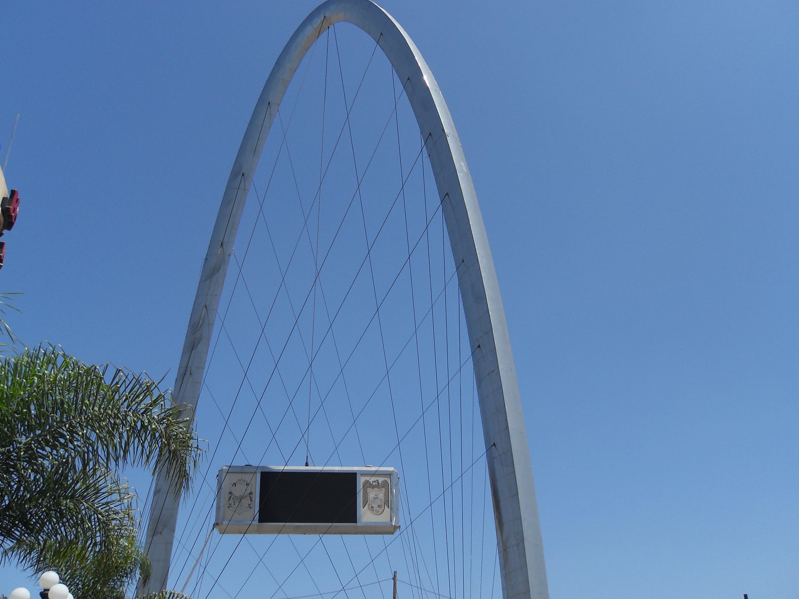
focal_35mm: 38
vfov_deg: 37.7
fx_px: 877
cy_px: 300
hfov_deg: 49.0
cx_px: 400
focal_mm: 6.3
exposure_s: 1/250
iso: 80
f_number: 8.2
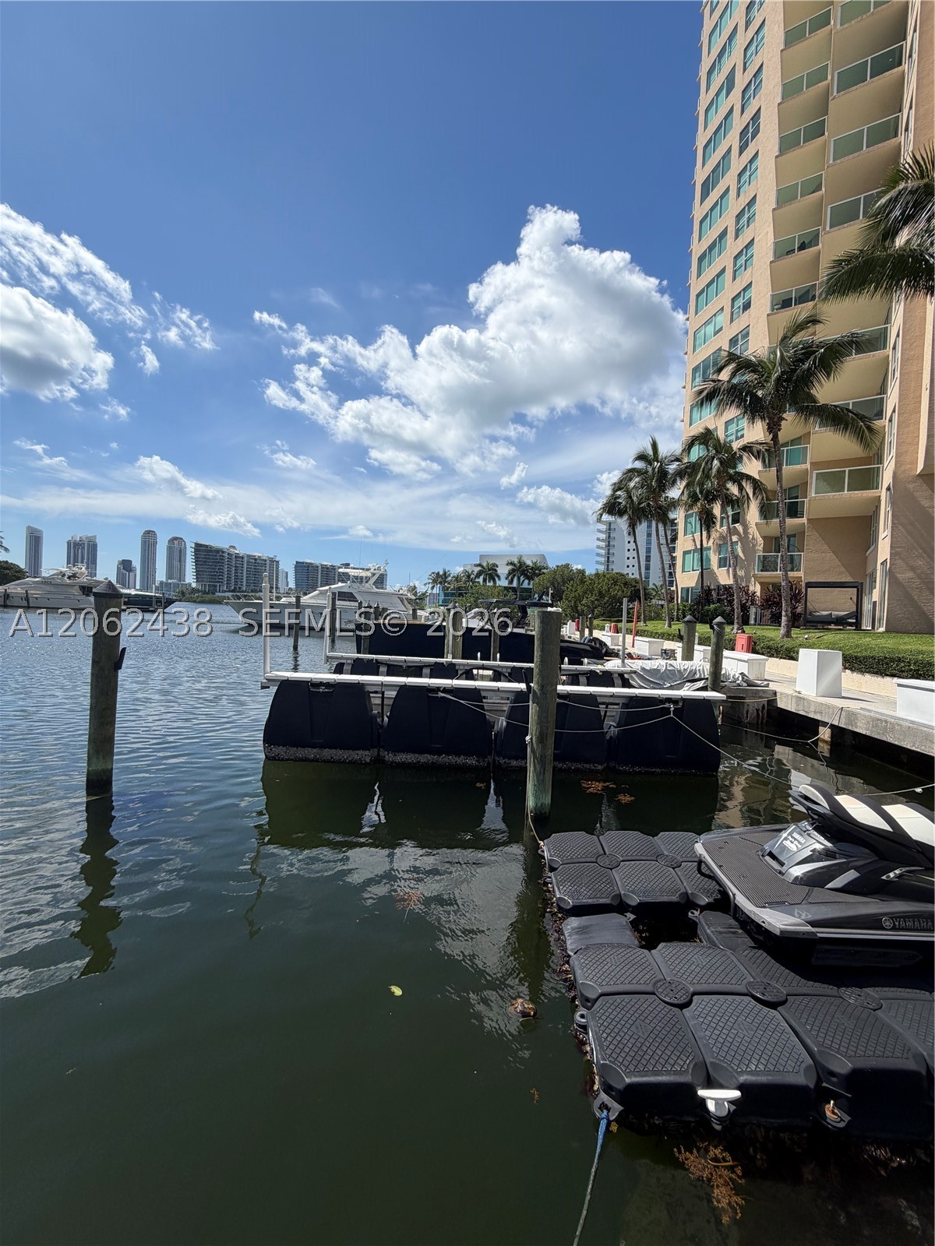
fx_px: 504
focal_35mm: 14
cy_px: 623
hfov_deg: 85.7
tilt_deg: -1.8
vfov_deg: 102.1
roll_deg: -4.0
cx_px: 468
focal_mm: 2.22
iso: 20
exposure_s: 1/1339
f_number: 2.2
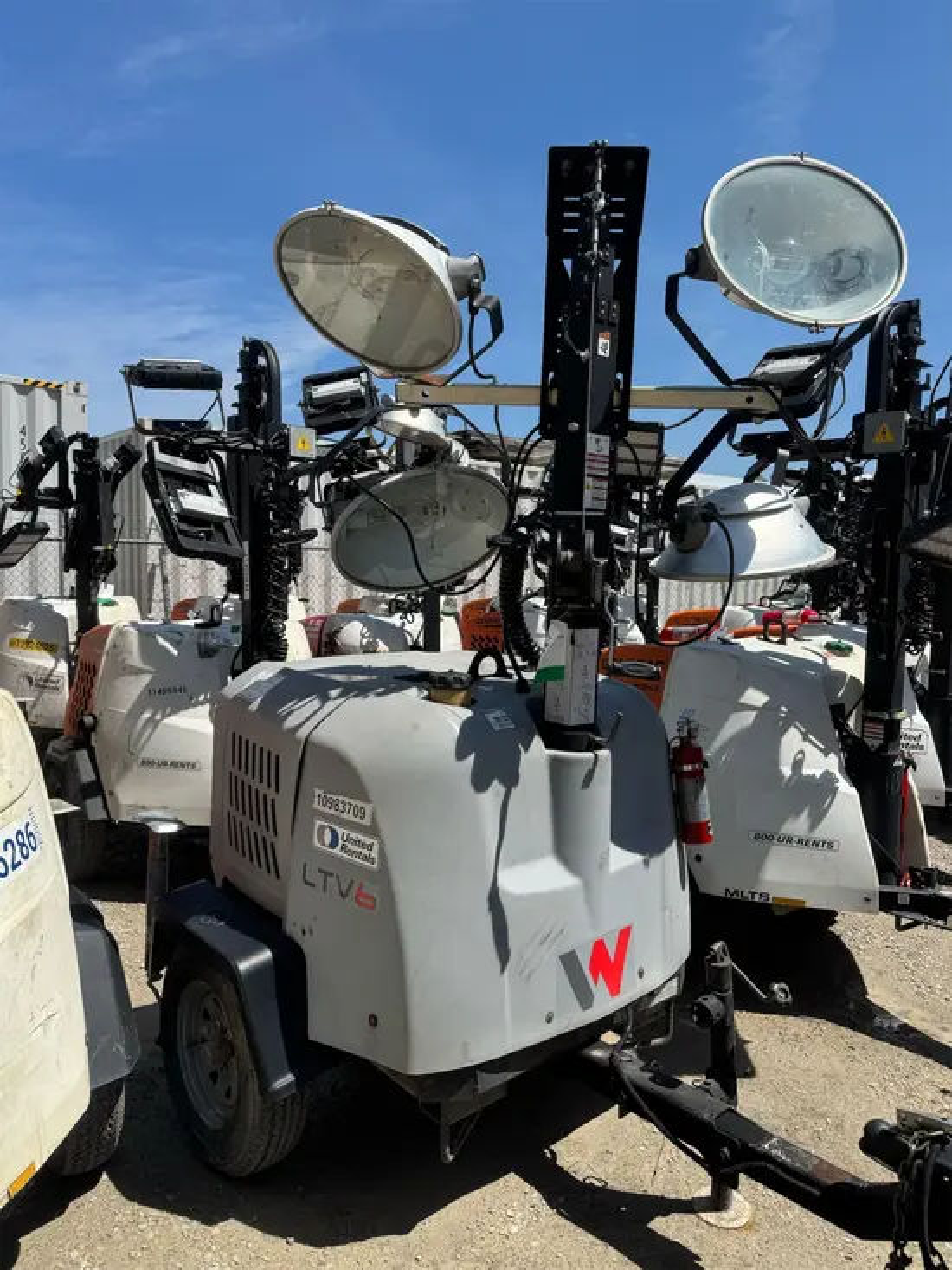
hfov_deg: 56.8
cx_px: 476
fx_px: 880
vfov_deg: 71.6
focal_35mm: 24
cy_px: 635
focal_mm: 6.76
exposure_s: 1/4950
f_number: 1.78
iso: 80
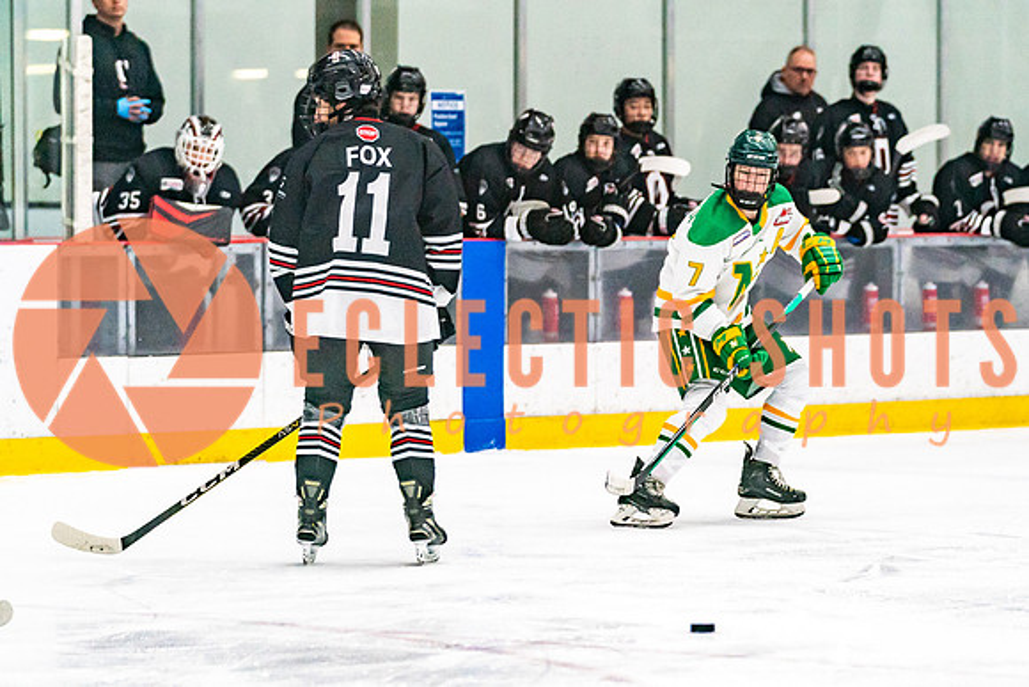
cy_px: 420
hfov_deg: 9.5
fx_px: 6189
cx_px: 570
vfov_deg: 6.3
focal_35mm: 216
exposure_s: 1/1250
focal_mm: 142
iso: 3200
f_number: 2.8
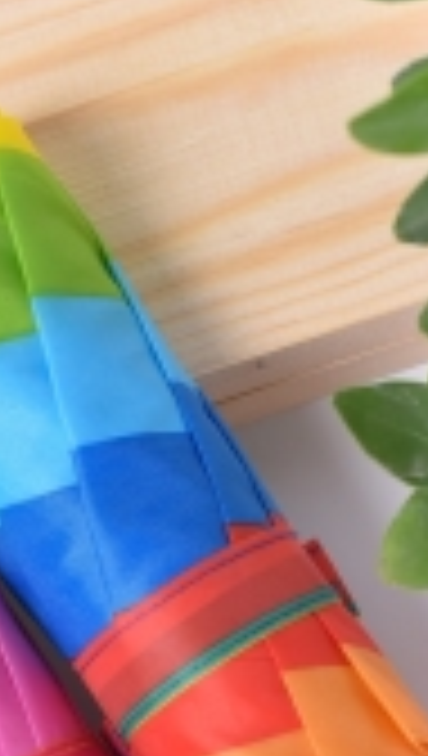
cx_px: 140
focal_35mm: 187
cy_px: 747
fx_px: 3758
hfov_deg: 6.5
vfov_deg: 11.4
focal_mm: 50
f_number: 5.6
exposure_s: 1/200
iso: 100
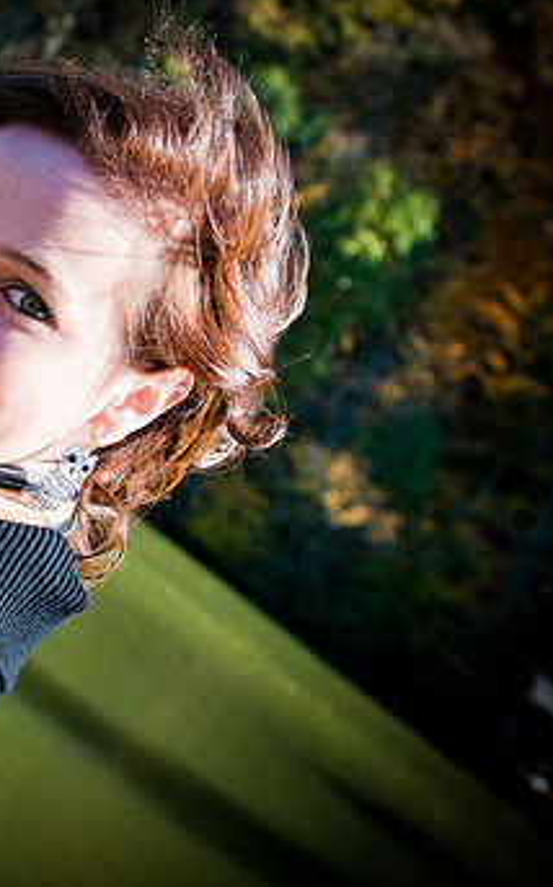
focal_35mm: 75
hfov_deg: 16.8
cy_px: 407
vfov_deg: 27.5
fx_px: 1807
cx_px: -78
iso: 200
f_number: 4
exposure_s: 1/1250
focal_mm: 29
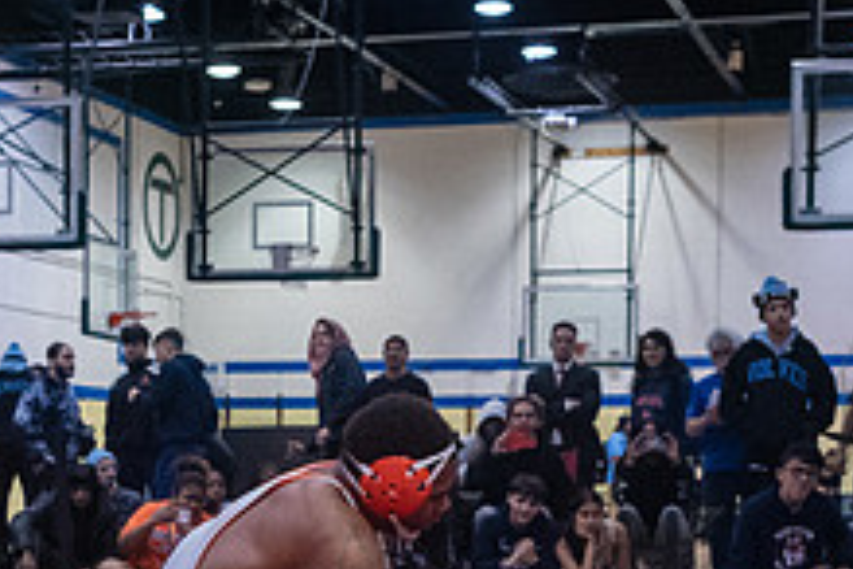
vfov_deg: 13.5
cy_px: 593
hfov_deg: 20.4
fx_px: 2369
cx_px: 300
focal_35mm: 100
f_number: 4
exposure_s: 1/500
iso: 8000
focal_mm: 35
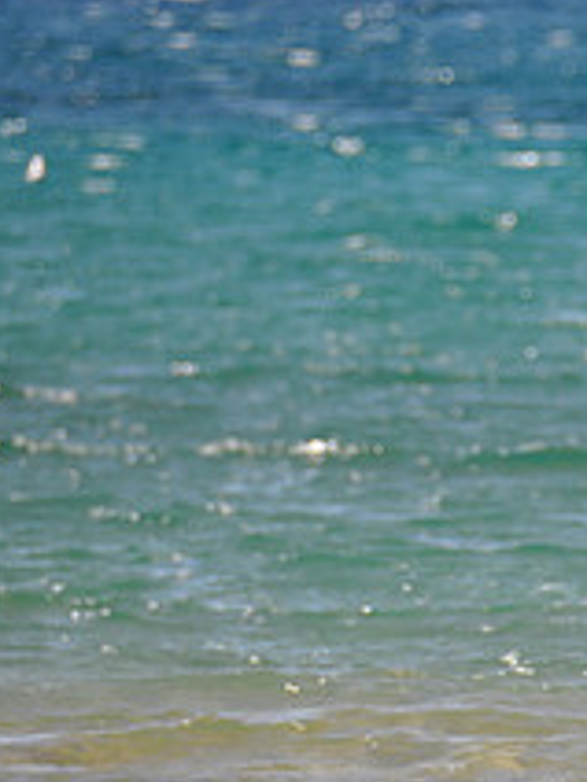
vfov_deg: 2.2
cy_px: 618
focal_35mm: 908
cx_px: 904
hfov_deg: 1.6
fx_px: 20530
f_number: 5.6
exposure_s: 1/500
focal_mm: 230
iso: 200
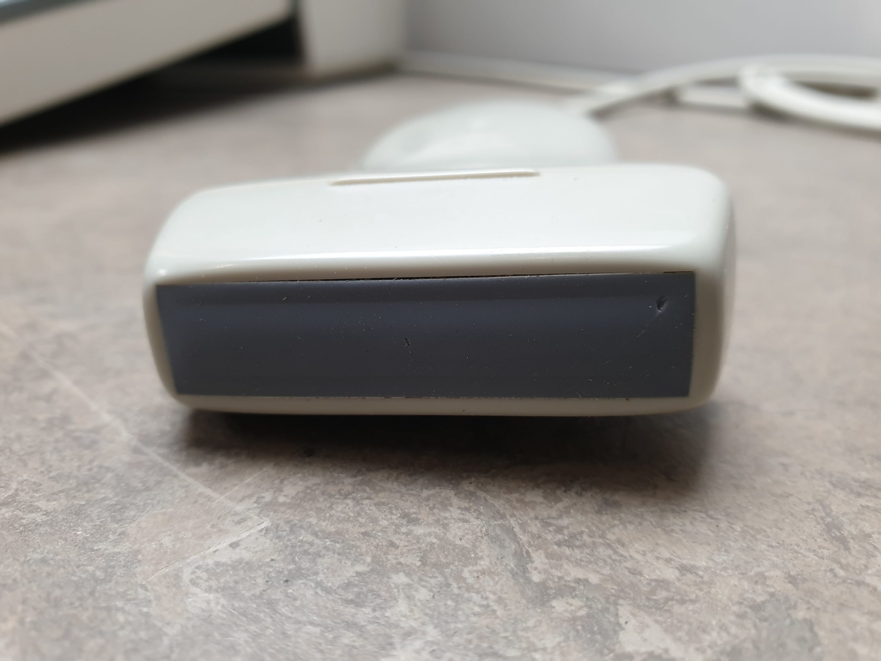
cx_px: 440
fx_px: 662
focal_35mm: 26
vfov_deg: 53.1
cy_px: 330
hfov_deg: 67.3
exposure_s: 1/50
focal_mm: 4.3
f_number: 2.4
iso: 100
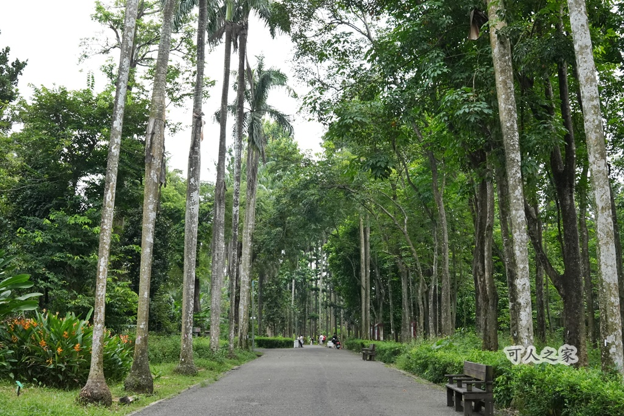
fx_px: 624
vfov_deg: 36.9
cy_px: 208
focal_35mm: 36
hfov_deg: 53.1
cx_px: 312
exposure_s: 1/1000
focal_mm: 24
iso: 3200
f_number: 8
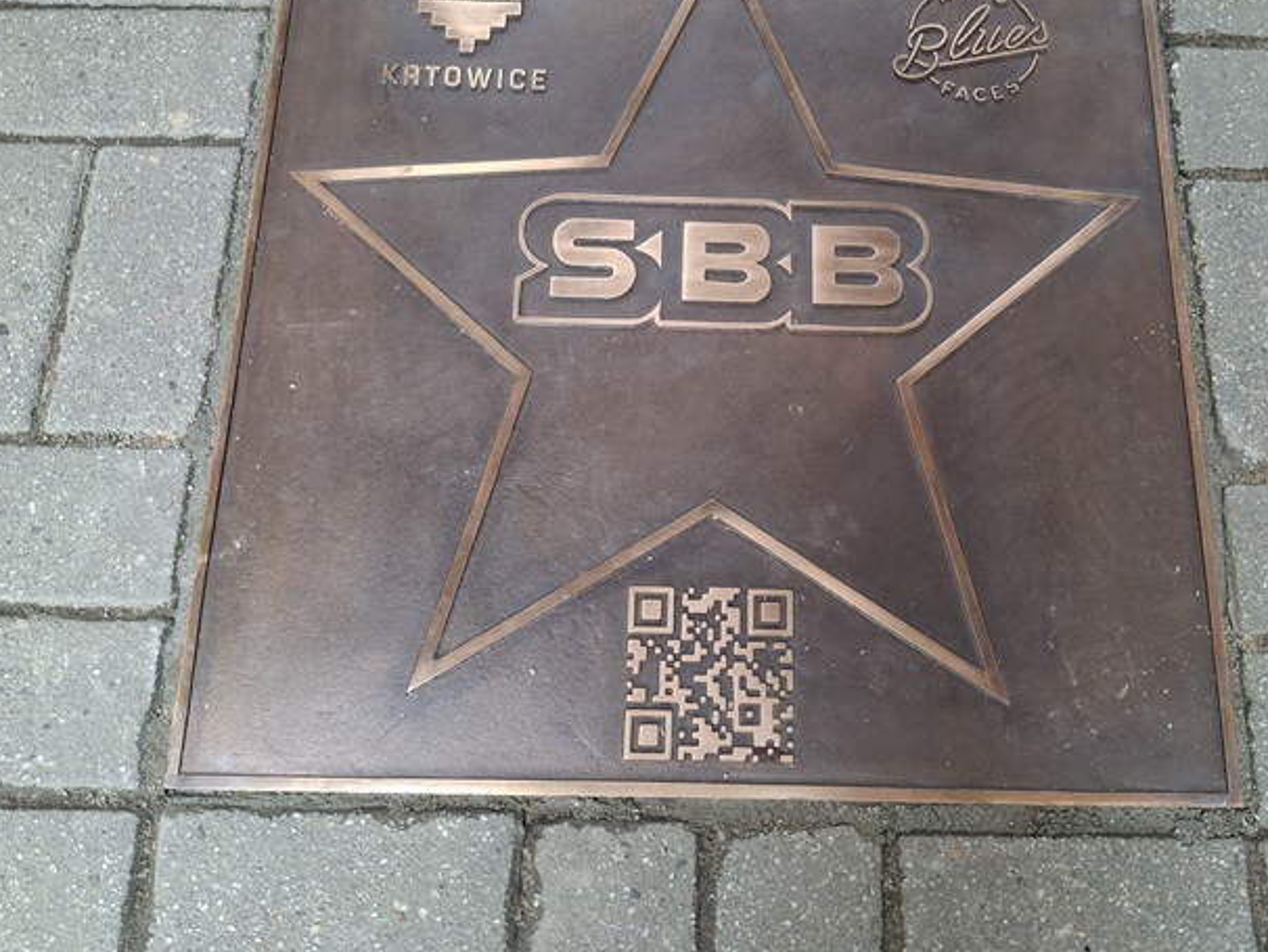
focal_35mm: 33
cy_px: 379
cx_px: 705
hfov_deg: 55.2
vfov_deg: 42.8
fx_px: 1209
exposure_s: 1/100
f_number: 1.8
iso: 80
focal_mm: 4.69
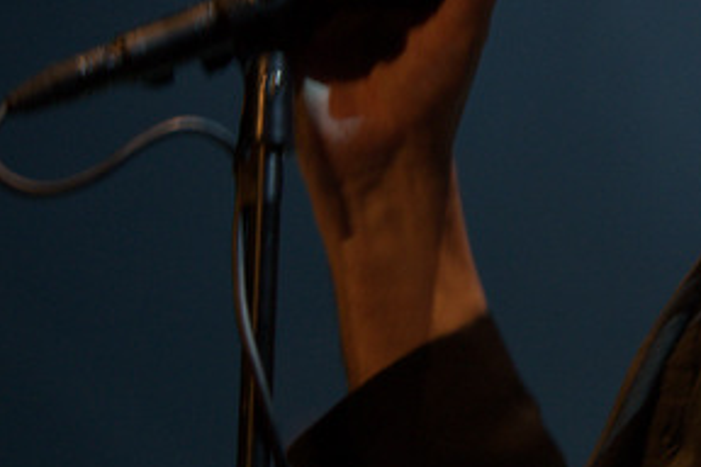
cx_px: 699
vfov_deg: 2.4
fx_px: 10943
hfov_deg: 3.7
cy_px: -79
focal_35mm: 562
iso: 800
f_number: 2.8
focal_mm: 150
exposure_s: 1/125
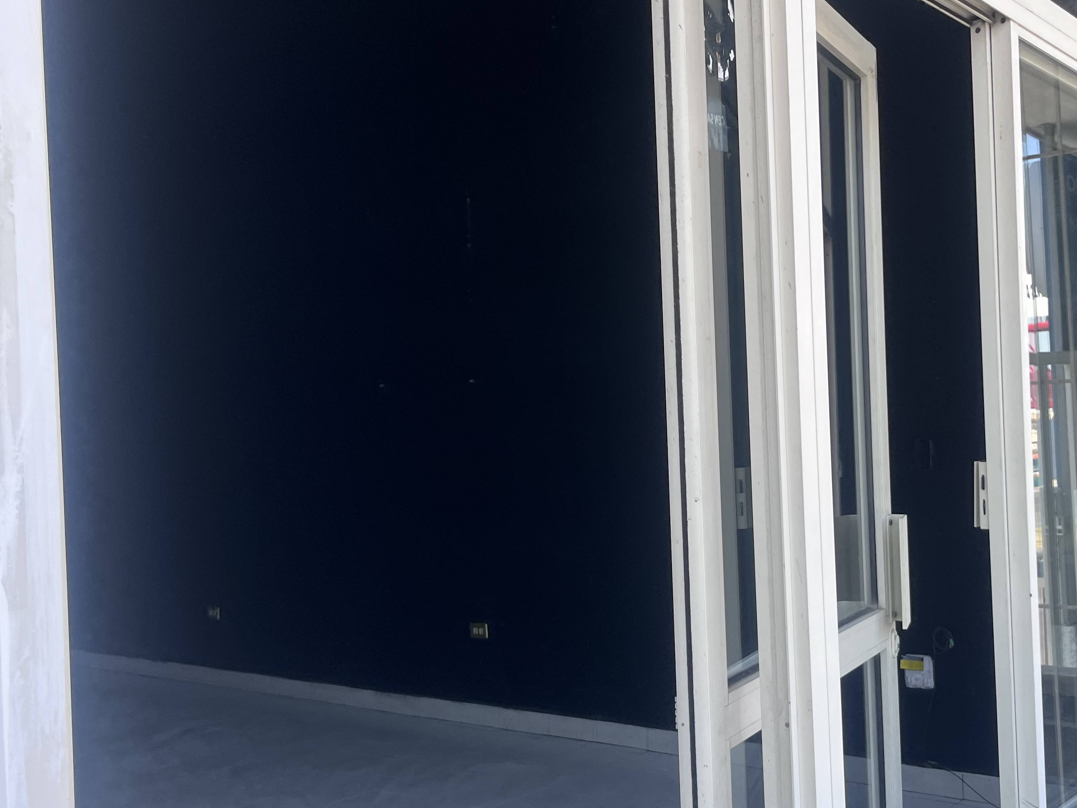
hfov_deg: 46.3
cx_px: 686
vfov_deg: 36.0
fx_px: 1245
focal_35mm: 40
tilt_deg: -1.6
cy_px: 422
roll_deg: +2.5
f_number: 1.6
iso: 50
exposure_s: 1/495
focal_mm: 5.1
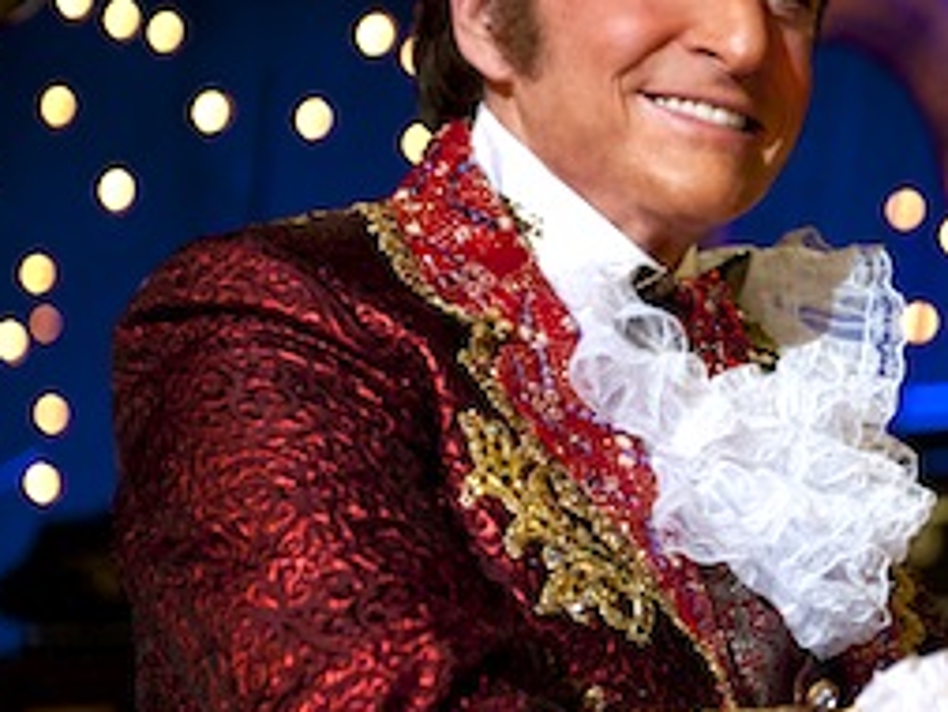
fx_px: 5233
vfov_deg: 7.8
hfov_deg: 10.1
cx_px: 1233
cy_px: 446
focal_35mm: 191
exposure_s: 1/125
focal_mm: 70
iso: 800
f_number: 2.8
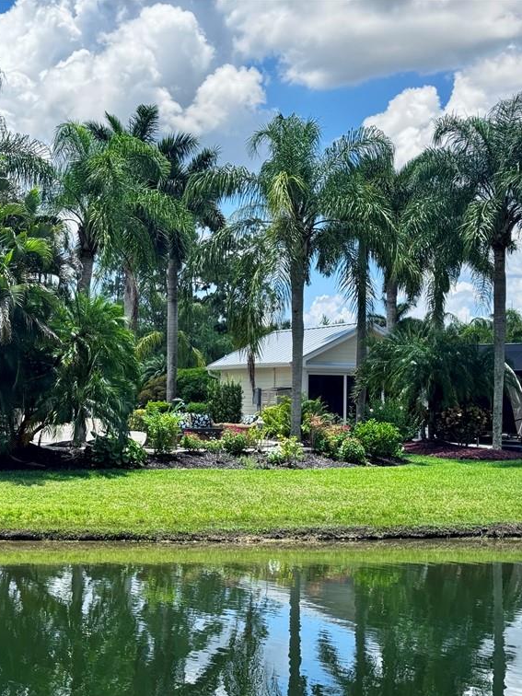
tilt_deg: +1.5
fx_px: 1307
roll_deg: -1.5
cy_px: 352
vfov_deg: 29.8
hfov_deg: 22.3
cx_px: 119
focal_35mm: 65
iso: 64
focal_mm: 6.76
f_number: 1.78
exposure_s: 1/2959
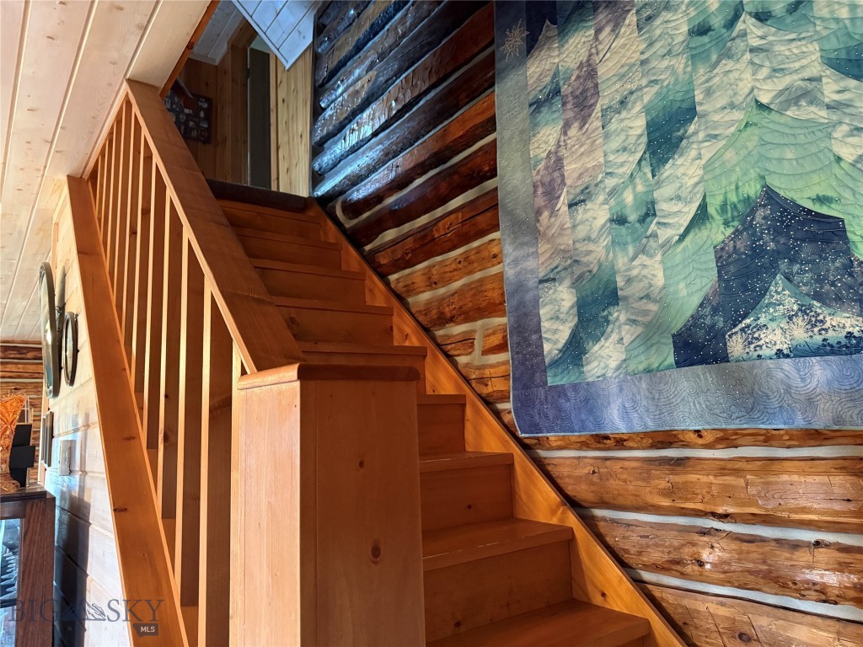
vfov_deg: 56.8
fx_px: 598
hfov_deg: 71.6
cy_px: 324
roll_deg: +2.7
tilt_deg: +10.8
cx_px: 432
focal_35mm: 24
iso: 800
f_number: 1.78
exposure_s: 1/40
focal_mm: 6.76
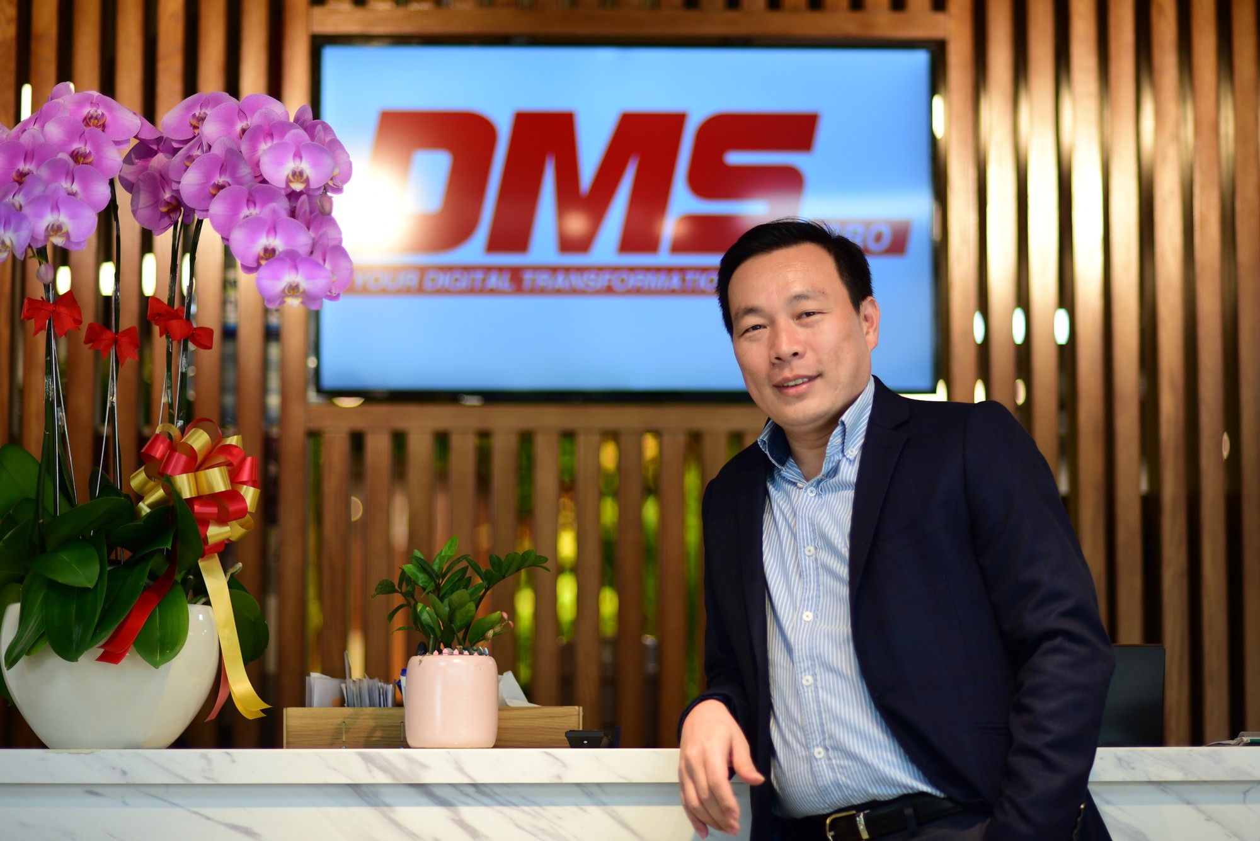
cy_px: 420
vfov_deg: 16.1
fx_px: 2976
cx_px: 630
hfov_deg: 23.9
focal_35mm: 85
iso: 320
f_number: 1.8
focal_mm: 85
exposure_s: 1/320
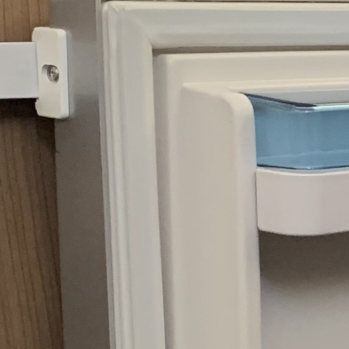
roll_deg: -1.5
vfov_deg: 12.3
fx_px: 1608
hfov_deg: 11.4
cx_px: 656
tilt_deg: -9.7
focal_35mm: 141
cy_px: 311
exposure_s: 1/60
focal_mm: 4.25
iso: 250
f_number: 1.8
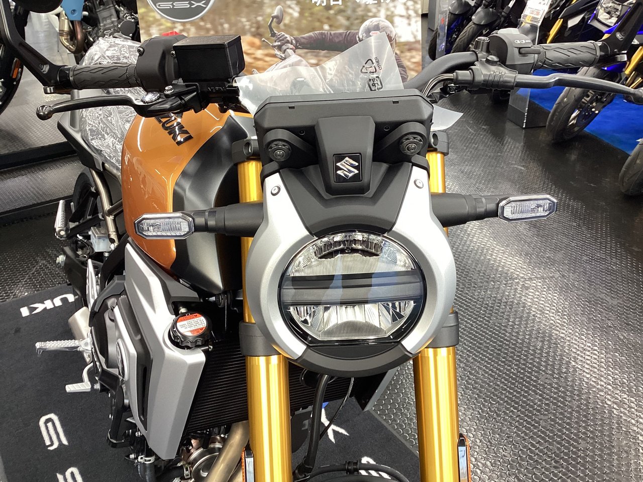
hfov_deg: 58.4
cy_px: 241
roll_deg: +1.5
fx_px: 576
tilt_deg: -28.7
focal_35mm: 31
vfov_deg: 45.4
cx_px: 322
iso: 100
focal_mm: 3.3
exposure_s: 1/60
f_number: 2.4
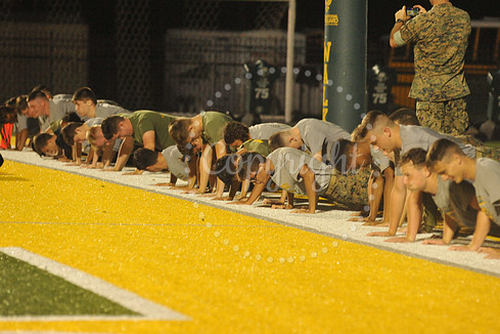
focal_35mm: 237
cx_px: 282
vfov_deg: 5.8
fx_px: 3291
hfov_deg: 8.7
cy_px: 164
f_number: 5
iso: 6400
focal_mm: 200
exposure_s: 1/250
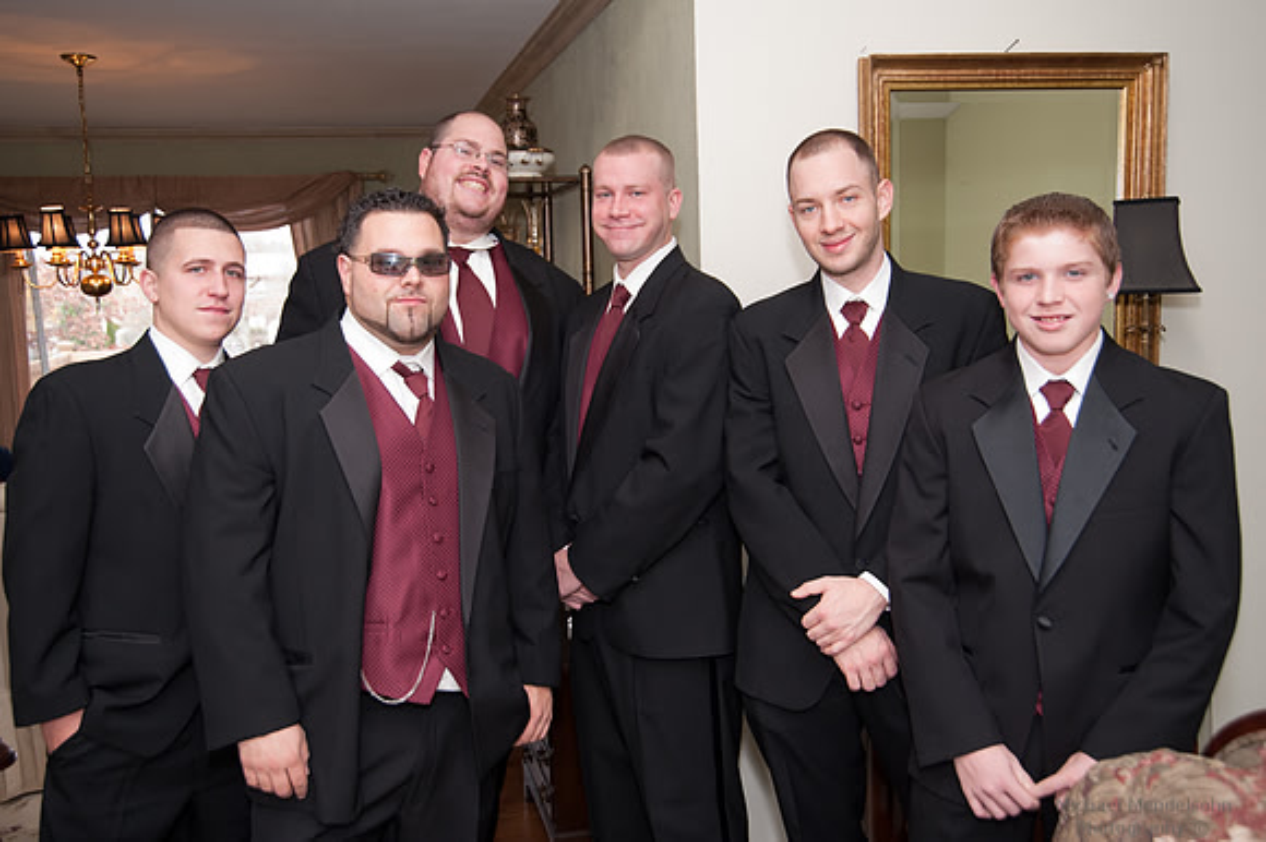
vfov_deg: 37.8
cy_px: 421
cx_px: 633
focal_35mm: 35
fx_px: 1230
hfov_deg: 54.5
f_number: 5
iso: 640
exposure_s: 1/60
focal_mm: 35
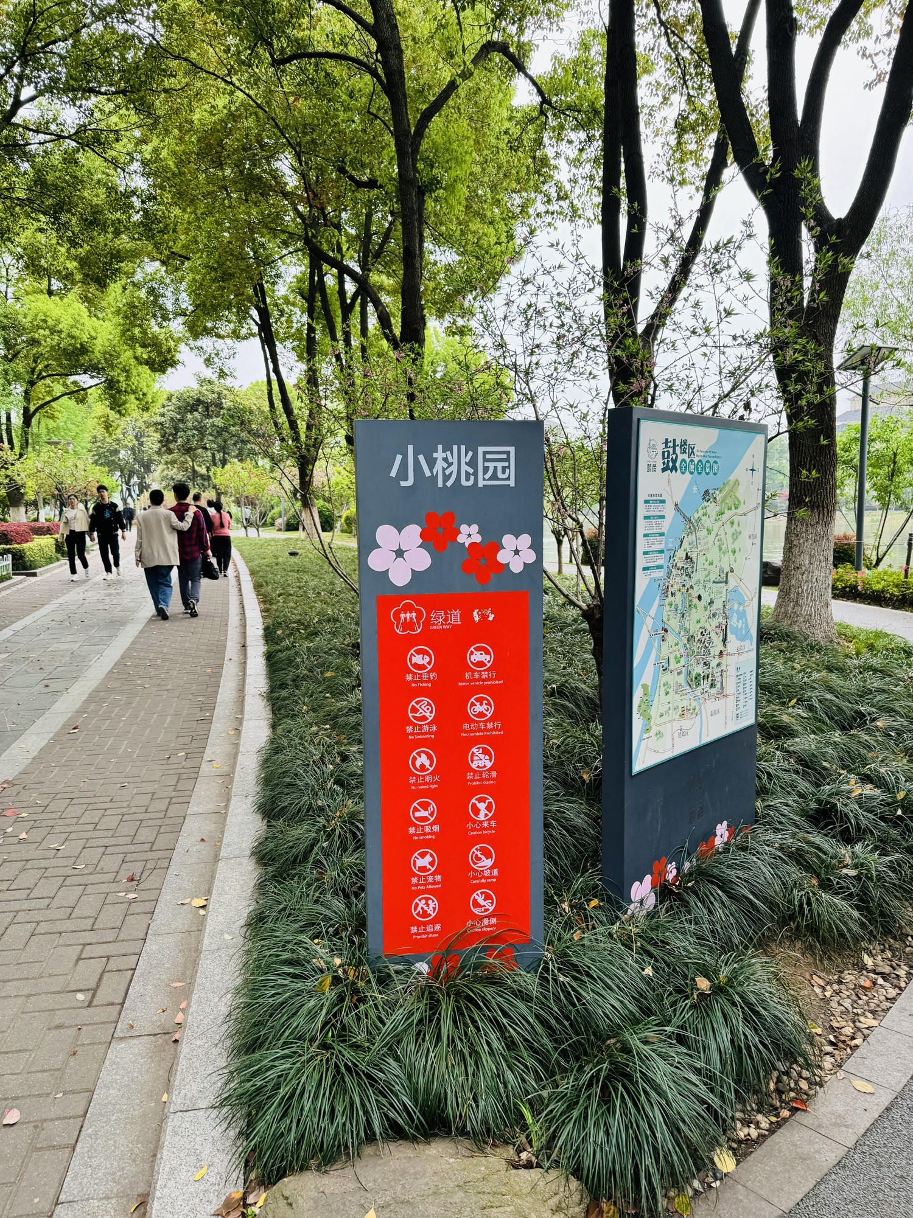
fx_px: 845
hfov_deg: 56.8
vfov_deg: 71.6
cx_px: 456
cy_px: 609
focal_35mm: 24
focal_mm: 6.76
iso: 80
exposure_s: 1/194
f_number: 1.78
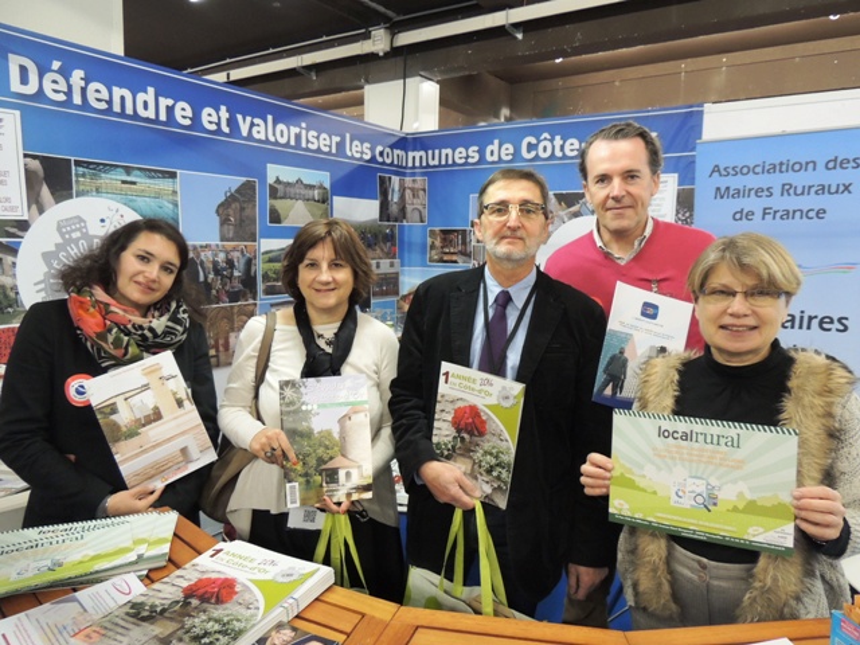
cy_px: 322
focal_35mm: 24
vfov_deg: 56.8
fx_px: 596
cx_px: 430
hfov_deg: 71.6
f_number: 3
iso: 400
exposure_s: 1/25
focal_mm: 4.3
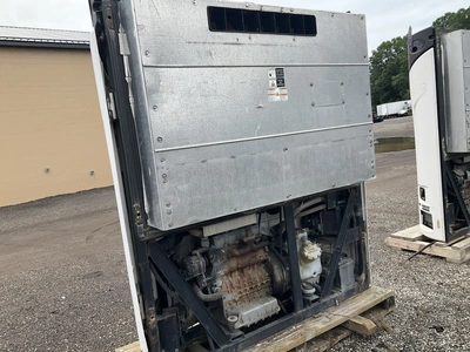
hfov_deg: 61.7
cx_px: 235
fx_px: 394
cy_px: 176
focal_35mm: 29
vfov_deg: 48.2
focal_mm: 3
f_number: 1.8
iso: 25
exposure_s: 1/929
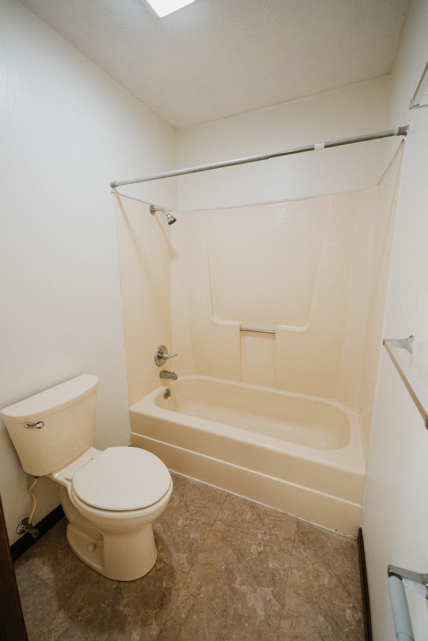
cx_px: 214
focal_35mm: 14
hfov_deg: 81.3
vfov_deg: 104.2
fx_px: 249
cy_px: 320
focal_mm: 14
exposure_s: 1/25
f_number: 4
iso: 800
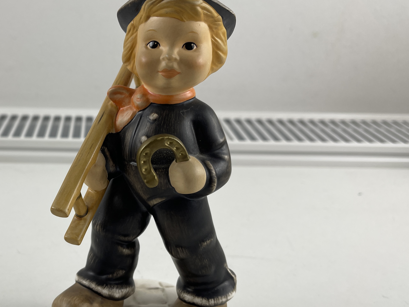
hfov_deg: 46.4
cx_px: 110
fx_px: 461
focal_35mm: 39
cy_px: 166
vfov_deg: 36.8
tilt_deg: -23.9
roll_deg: -2.0
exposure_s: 1/242
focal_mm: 5.1
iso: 32
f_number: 1.6
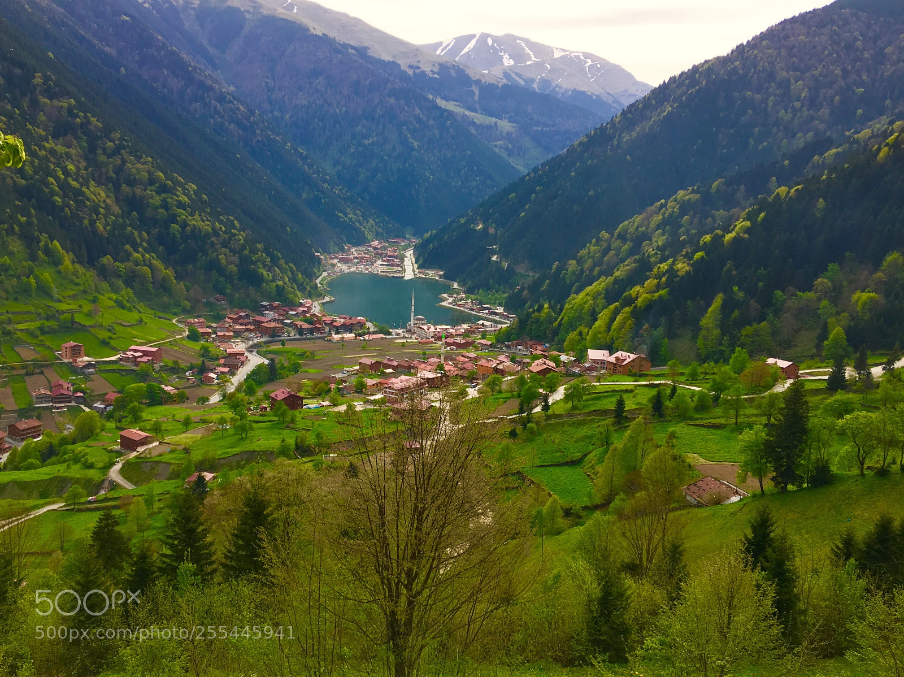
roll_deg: +1.0
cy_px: 338
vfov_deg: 48.2
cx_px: 452
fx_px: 757
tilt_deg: -9.6
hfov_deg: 61.7
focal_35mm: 29
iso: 25
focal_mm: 4.15
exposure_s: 1/469
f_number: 2.2
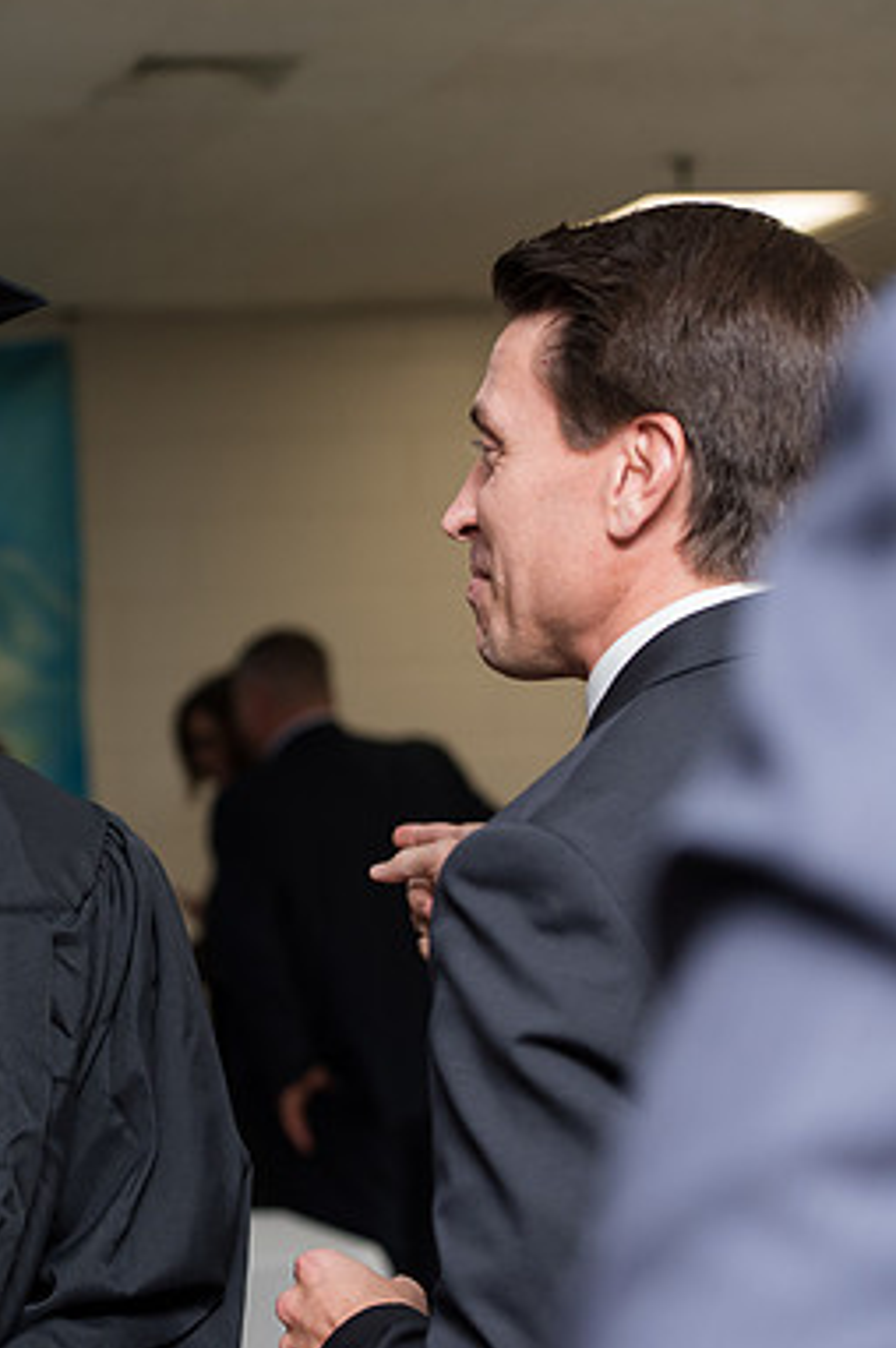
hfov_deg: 11.9
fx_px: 4263
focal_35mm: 114
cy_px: 676
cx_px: 116
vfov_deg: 18.0
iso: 1000
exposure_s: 1/200
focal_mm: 75
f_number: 5
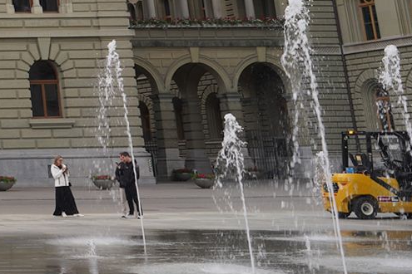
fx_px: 1110
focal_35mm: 97
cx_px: -349
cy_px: -117
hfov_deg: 17.0
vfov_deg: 13.4
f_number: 8
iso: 100
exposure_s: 1/100
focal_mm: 24
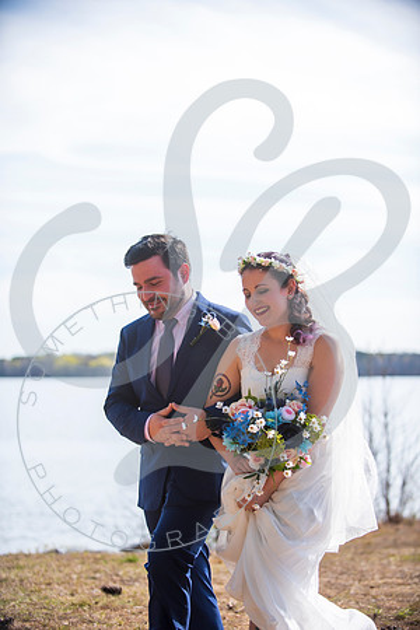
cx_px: 210
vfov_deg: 28.8
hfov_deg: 19.5
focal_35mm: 70
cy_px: 315
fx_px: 1225
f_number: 2.8
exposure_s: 1/800
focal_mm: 70
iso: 100
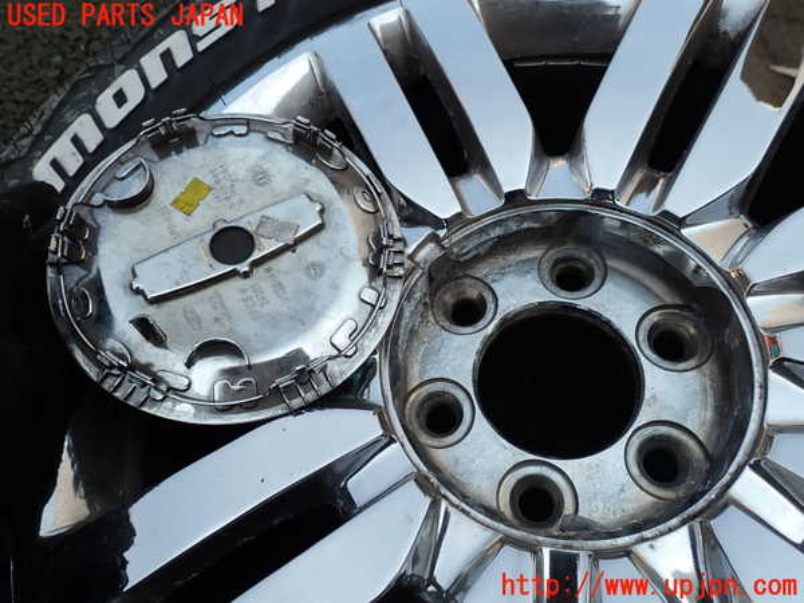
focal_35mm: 25
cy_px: 302
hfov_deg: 69.4
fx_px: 581
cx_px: 402
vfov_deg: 54.9
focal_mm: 4.5
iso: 100
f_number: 2.8
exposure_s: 1/640
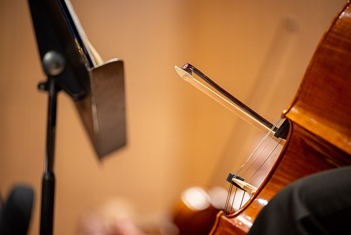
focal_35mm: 200
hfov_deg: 10.3
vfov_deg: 6.9
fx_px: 1950
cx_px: 176
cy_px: 118
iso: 1000
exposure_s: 1/200
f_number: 2.8
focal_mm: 200
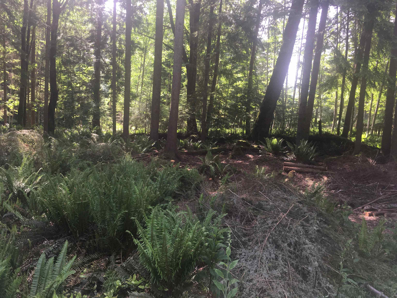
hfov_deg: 61.7
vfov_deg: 48.2
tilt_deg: -6.5
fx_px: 333
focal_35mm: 29
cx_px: 198
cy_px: 149
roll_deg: -5.5
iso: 40
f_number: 2.2
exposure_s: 1/120
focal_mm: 4.15
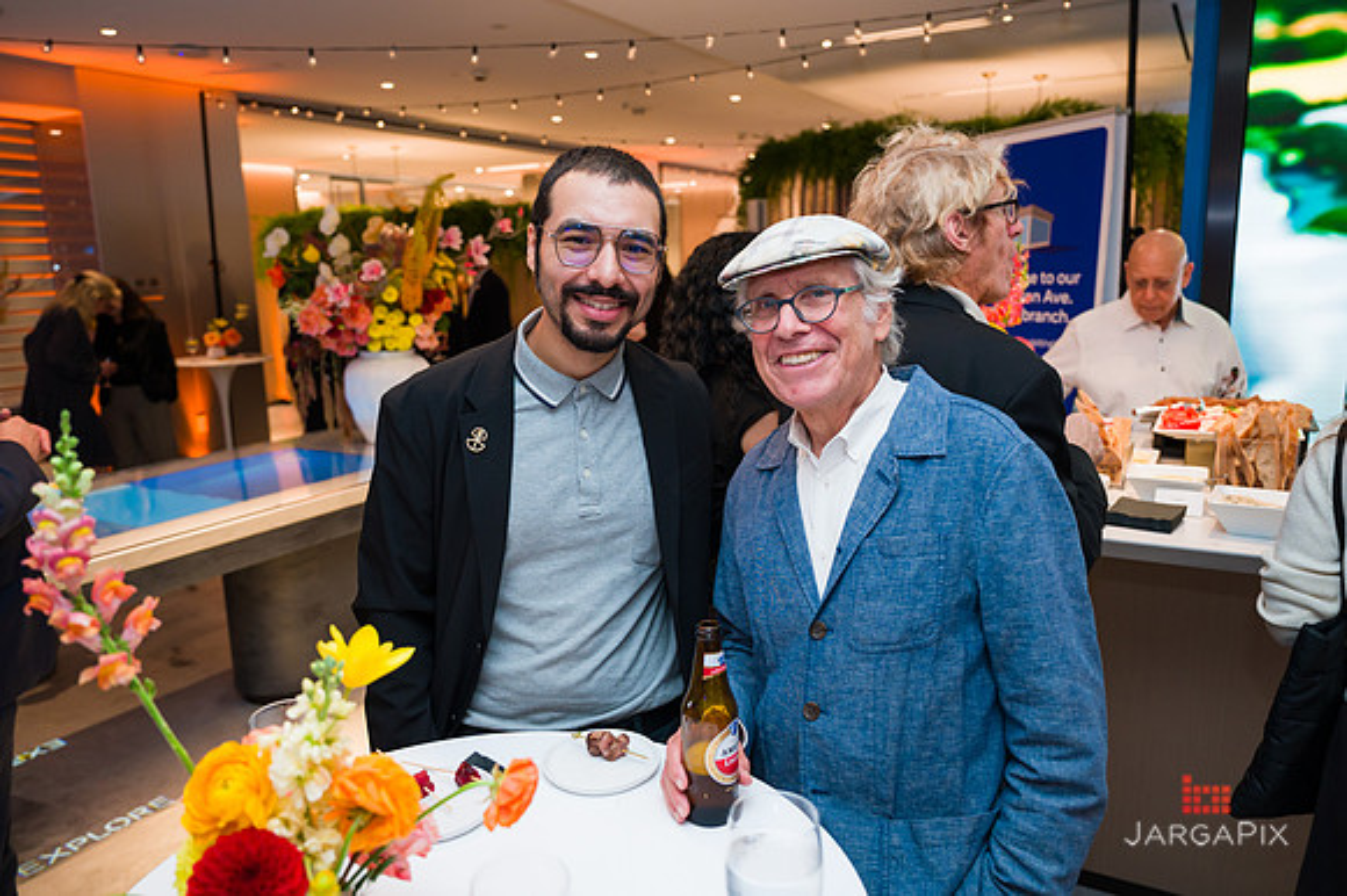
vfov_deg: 49.2
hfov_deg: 69.0
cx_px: 674
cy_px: 448
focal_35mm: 26
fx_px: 979
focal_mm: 26
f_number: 3.2
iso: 800
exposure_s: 1/160
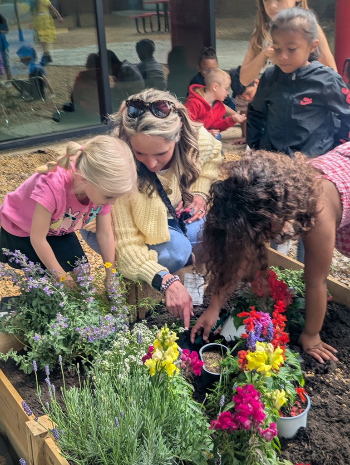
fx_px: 645
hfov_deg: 30.3
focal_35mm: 48
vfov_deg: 39.6
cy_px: 232
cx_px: 175
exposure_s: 1/589
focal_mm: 6.81
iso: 42
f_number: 1.85
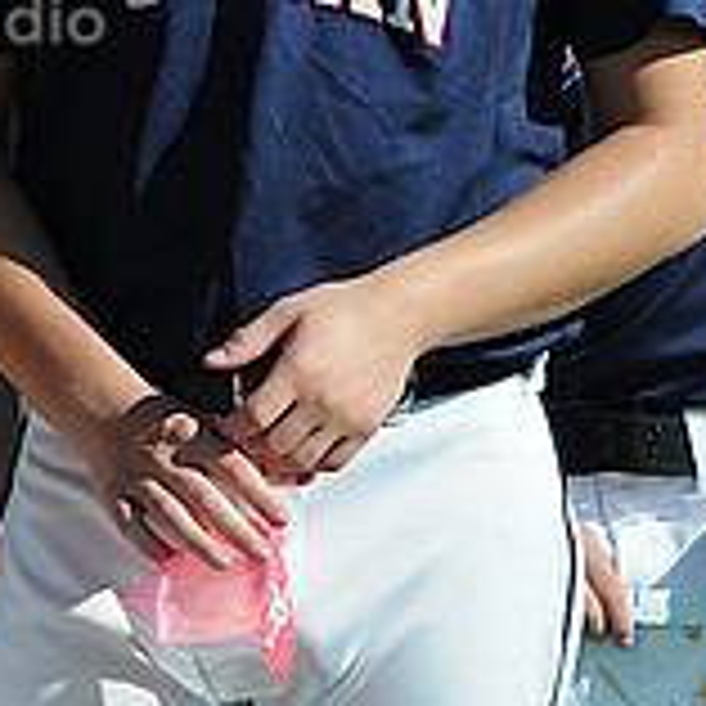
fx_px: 32650
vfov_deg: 1.2
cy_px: -142
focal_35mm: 1415
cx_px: -378
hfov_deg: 1.2
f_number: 4
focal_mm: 300
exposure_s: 1/1600
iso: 200
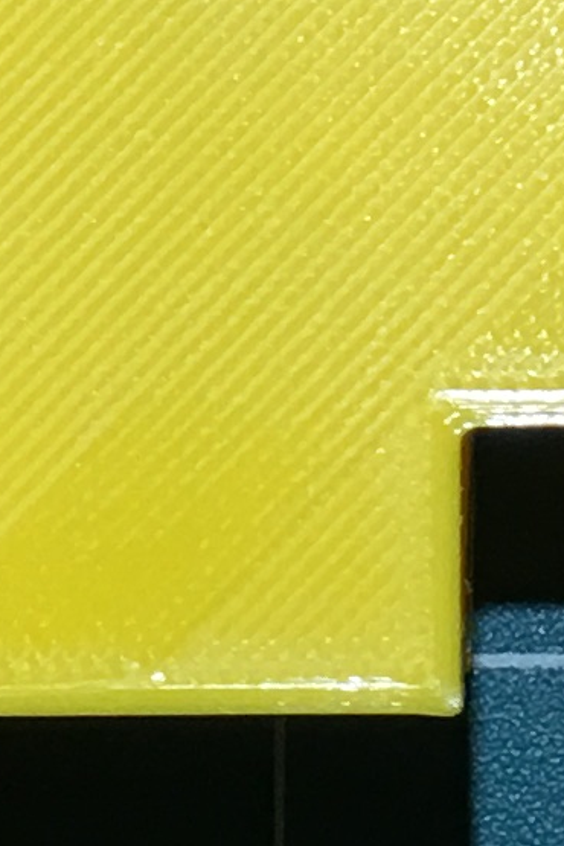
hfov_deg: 6.3
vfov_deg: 9.0
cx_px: 562
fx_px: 5146
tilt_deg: -78.4
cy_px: -697
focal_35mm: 219
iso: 32
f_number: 2.2
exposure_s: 1/30
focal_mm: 4.15
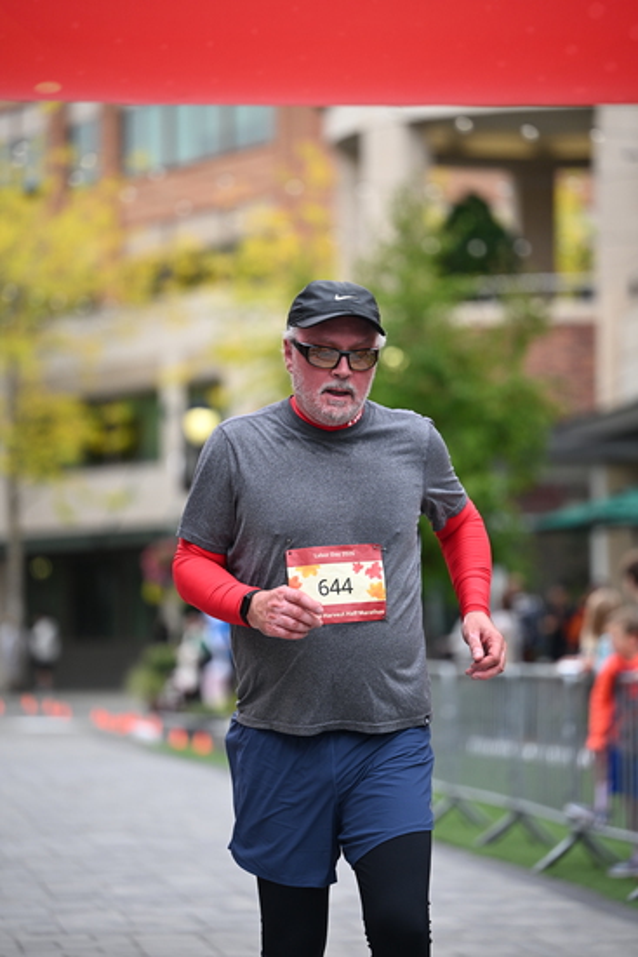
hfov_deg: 10.2
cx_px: 319
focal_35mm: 135
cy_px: 478
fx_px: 3586
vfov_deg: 15.2
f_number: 2.8
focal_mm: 135
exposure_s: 1/2500
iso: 640
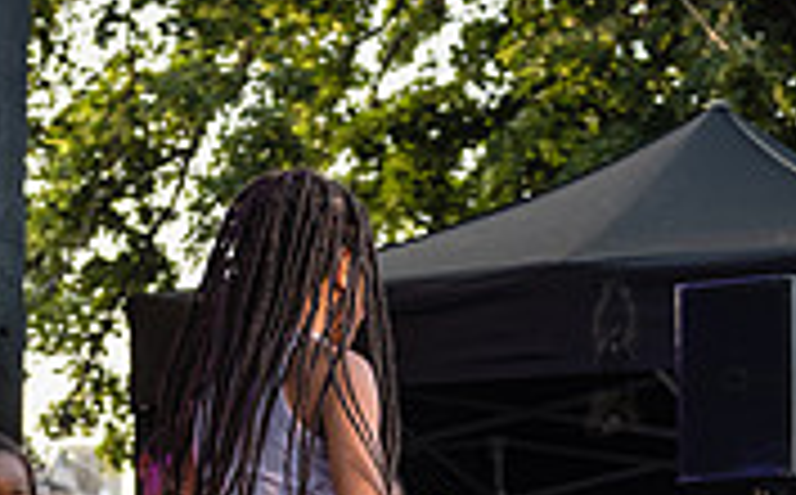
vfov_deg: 9.5
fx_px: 2881
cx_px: 553
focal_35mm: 133
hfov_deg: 15.7
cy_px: 808
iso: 1000
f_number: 3.2
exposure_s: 1/1000
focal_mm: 38
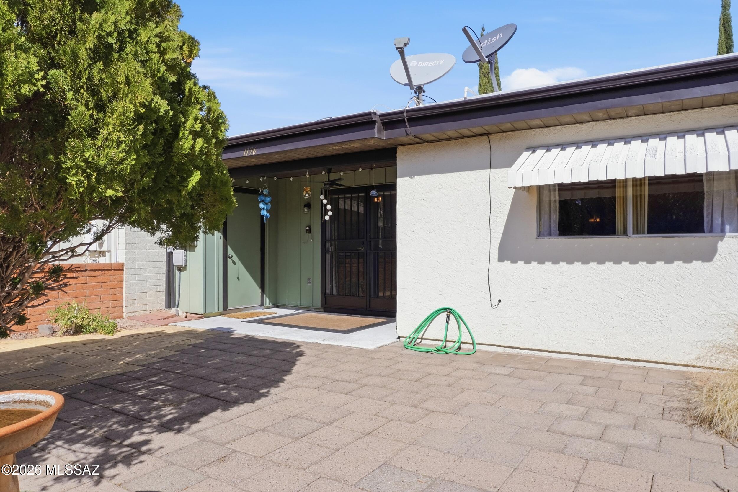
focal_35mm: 24
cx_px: 369
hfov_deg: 73.7
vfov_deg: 53.1
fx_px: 492
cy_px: 246
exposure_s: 1/1000
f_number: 10
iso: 250
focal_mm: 16
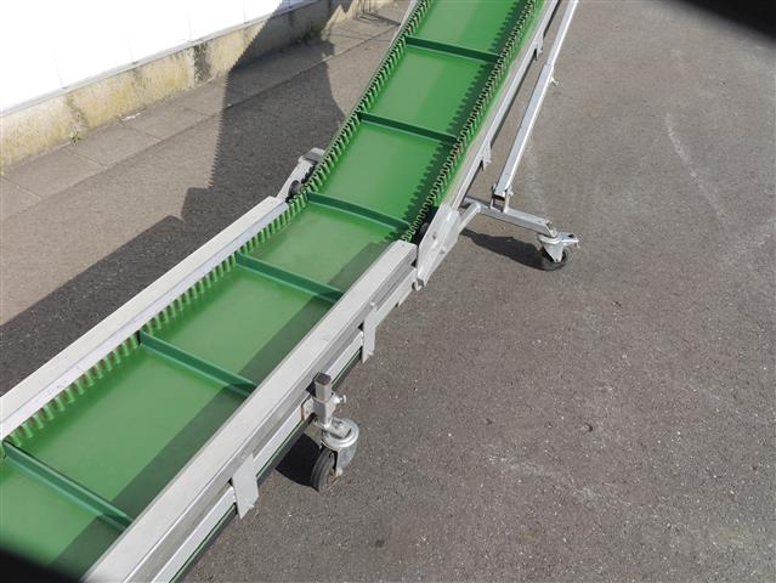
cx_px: 388
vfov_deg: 49.8
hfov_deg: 63.4
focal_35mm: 28
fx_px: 628
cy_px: 292
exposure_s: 1/400
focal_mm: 14
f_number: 7.1
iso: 160
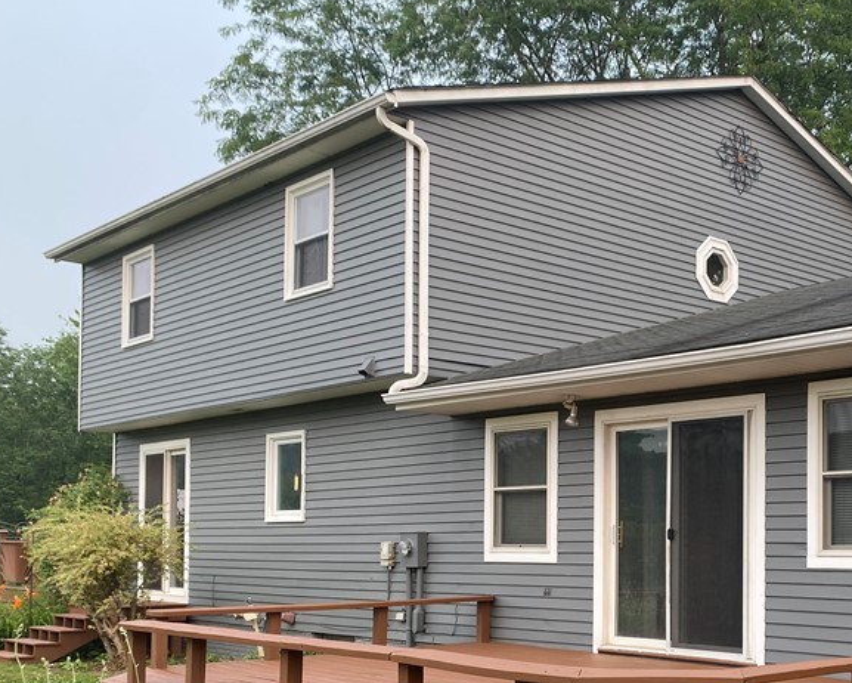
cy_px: 517
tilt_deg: -1.2
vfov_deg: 32.8
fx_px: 1135
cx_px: 715
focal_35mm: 45
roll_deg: -0.2
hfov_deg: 39.1
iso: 32
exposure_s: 1/278
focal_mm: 4.25
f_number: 1.8
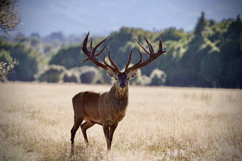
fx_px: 2104
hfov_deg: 6.6
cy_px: 80
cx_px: 121
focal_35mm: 313
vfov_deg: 4.4
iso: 500
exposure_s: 1/750
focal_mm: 313
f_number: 5.6
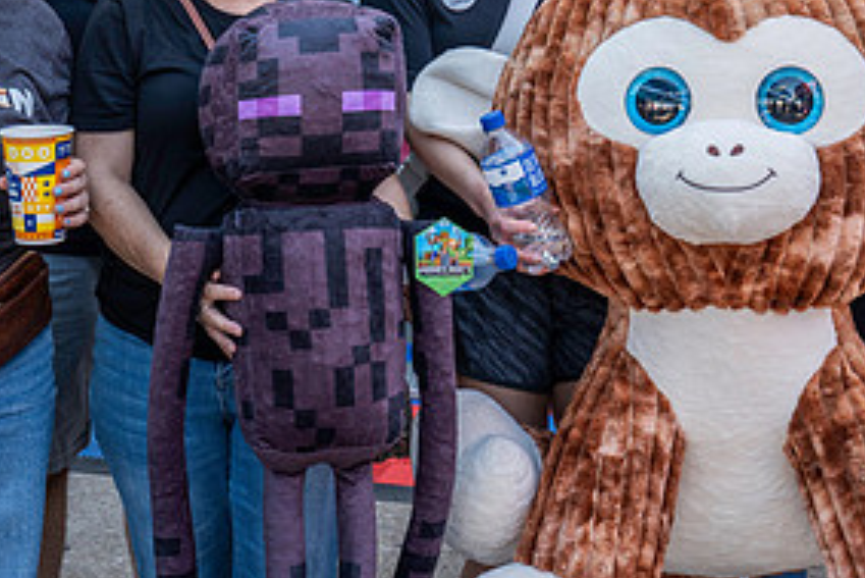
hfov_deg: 25.3
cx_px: 446
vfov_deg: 16.9
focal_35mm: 80
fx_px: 1923
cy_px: 81
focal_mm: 39
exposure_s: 1/200
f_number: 5.6
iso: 400
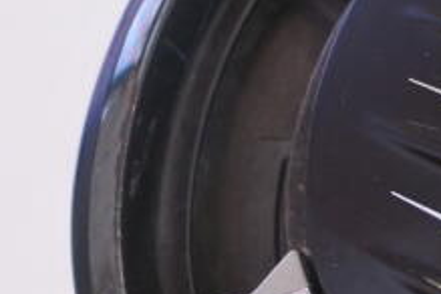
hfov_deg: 9.2
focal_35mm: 215
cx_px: 757
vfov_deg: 6.4
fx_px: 2634
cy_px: 288
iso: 640
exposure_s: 1/125
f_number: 2.8
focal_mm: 18.5
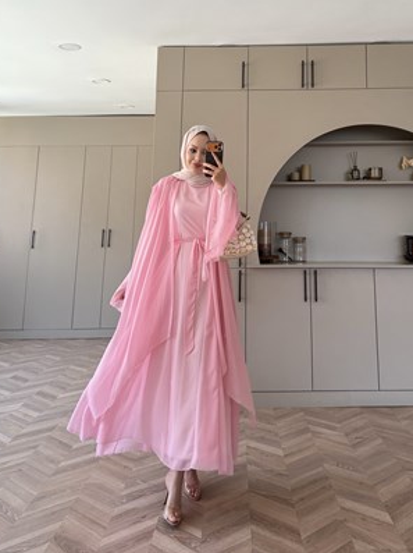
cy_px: 275
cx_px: 206
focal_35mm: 25
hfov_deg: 54.8
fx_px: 398
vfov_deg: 69.4
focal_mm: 6.76
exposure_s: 1/121
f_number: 1.78
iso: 80
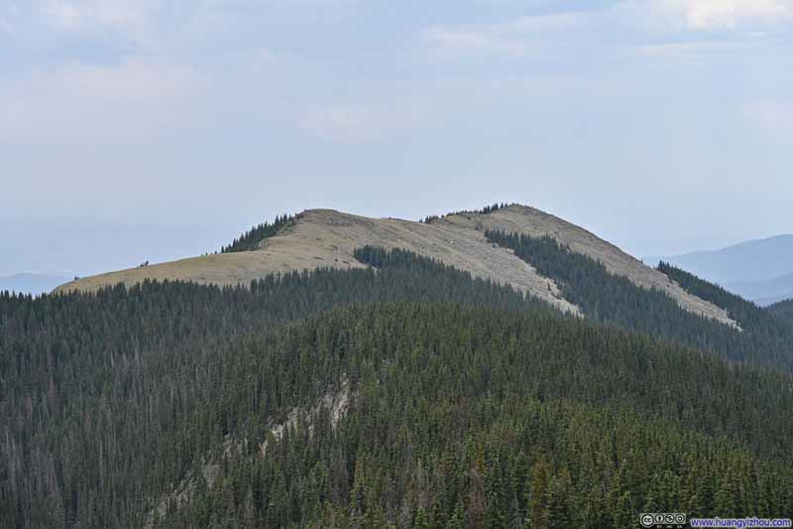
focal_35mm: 73
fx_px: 1608
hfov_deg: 27.7
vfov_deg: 18.7
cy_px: 264
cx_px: 396
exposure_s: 1/400
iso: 64
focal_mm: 73
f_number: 6.3
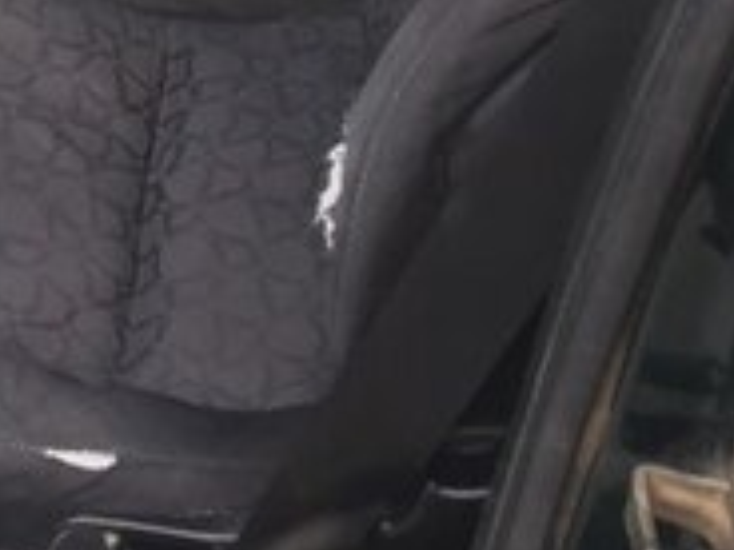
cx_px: -168
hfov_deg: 17.9
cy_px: -420
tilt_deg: -23.8
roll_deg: +2.5
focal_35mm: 104
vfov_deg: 13.0
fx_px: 2205
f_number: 2.2
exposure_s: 1/50
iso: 32
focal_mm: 4.15
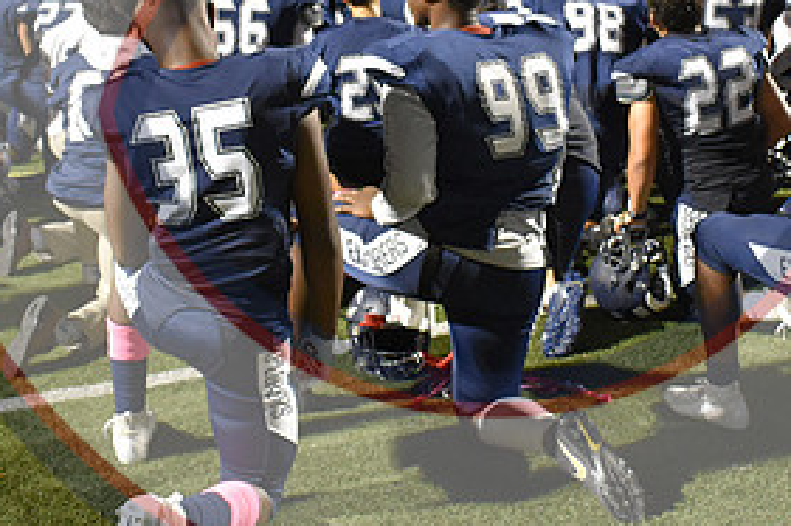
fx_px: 1361
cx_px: 481
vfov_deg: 21.6
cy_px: 111
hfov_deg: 32.3
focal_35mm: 62
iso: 2000
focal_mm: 20
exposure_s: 1/60
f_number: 3.5
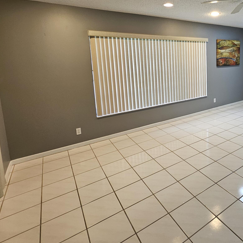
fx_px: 175
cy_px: 87
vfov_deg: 68.3
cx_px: 193
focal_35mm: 22
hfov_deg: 63.8
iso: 160
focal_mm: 1.7
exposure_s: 1/60
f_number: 2.2
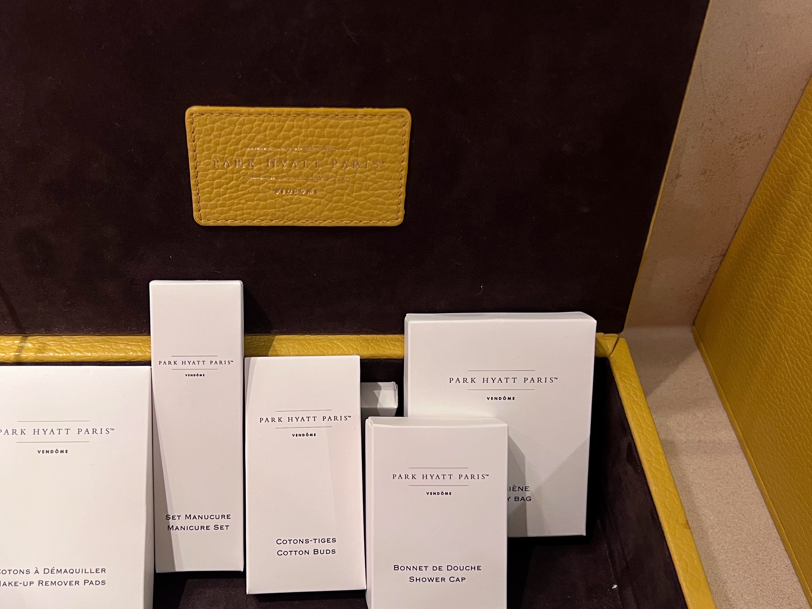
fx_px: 868
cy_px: 343
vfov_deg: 38.6
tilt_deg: -49.1
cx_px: 340
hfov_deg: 49.9
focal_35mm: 37
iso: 160
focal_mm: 5.7
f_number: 1.5
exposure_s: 1/50
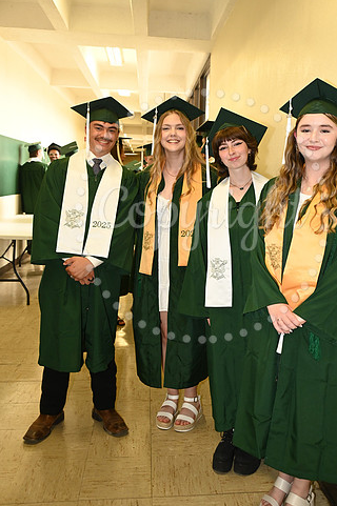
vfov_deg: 54.2
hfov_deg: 37.7
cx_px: 202
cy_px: 215
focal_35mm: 35
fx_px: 492
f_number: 5.6
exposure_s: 1/60
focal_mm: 29
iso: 1600
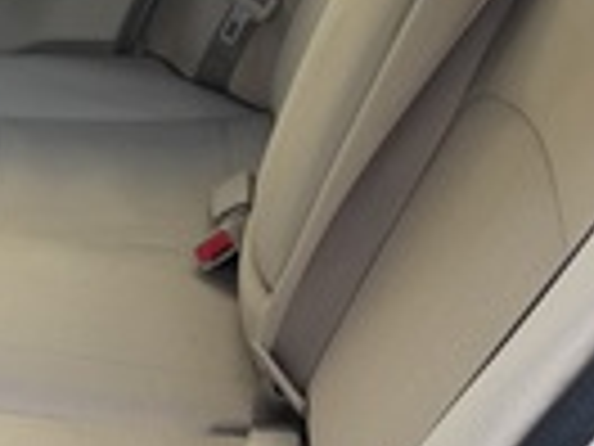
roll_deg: +10.0
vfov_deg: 17.8
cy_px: 273
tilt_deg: -30.4
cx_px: -178
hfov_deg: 21.3
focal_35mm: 83
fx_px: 1424
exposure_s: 1/430
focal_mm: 6.76
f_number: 1.78
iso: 80
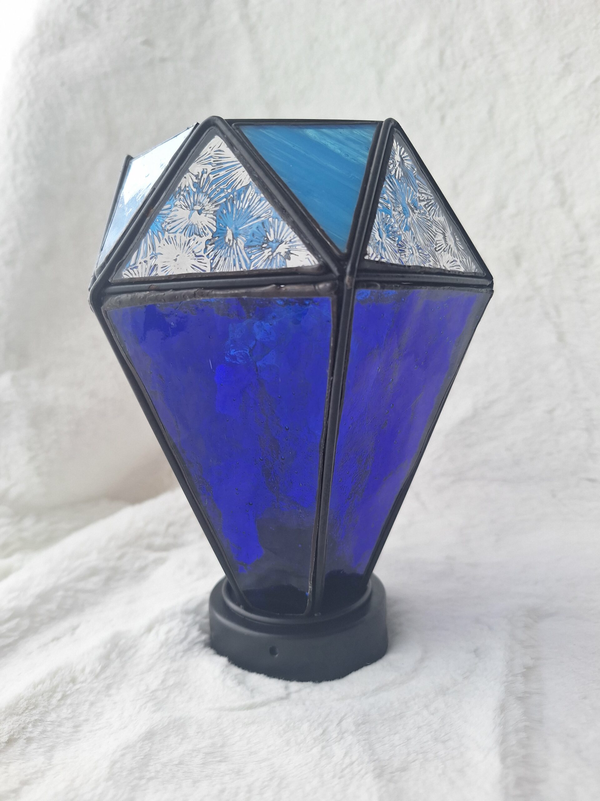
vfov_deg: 73.9
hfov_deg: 58.9
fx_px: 532
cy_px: 400
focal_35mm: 23
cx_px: 300
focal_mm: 5.54
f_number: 1.8
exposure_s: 1/50
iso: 40
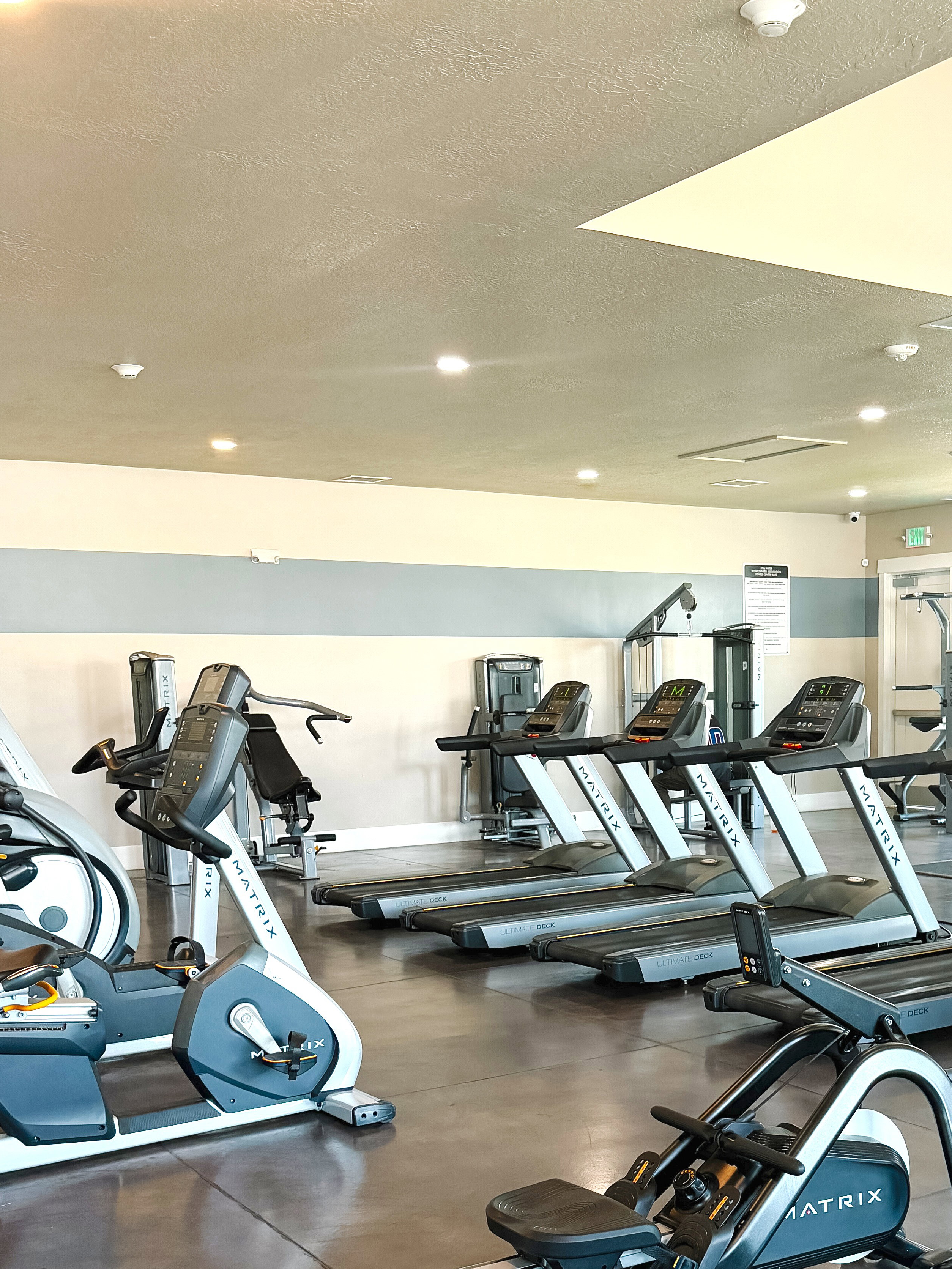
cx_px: 685
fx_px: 1503
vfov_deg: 44.7
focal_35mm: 41
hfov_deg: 34.6
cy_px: 905
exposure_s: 1/120
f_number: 1.8
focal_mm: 6.76
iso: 250
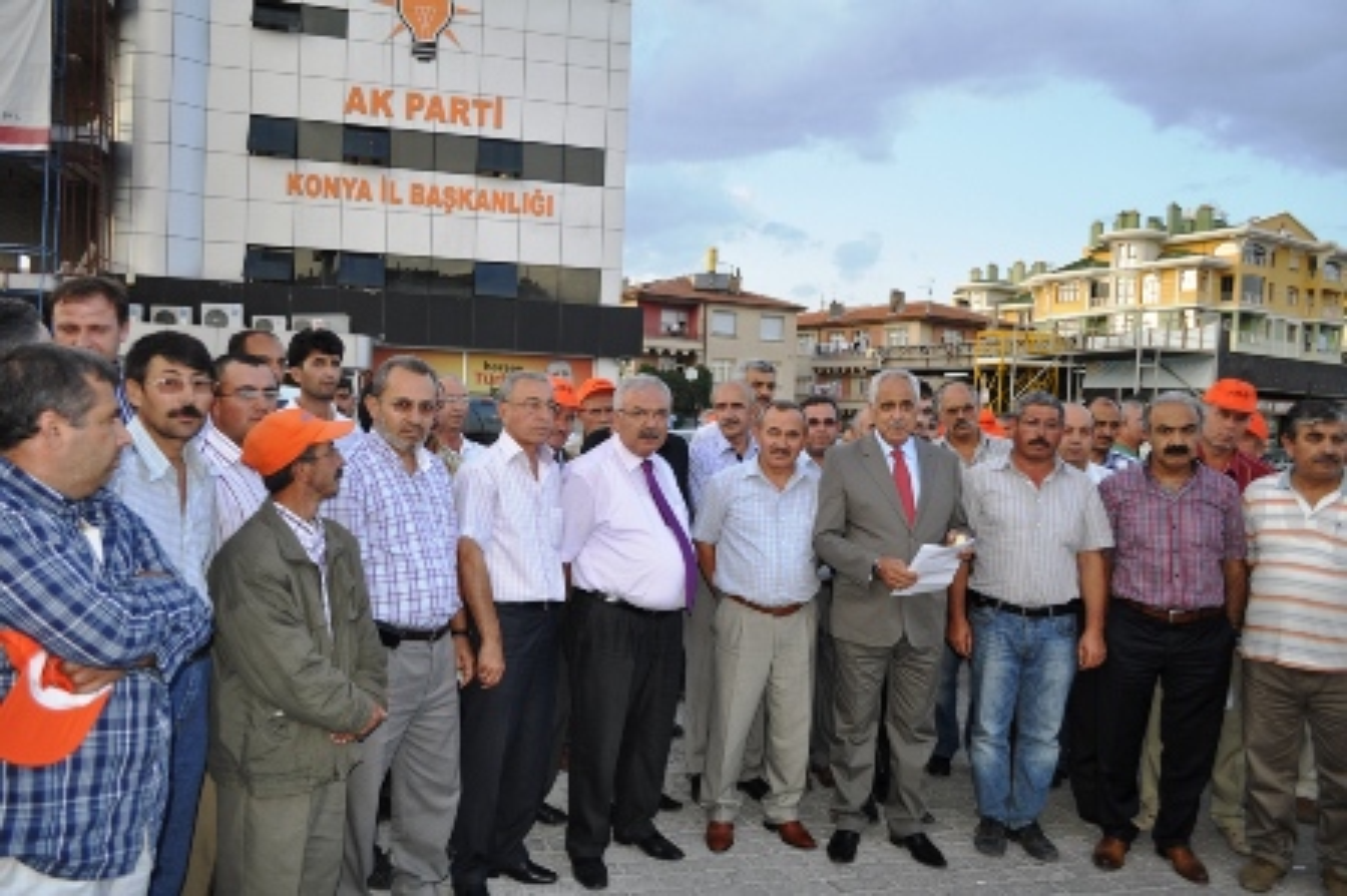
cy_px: 448
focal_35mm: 27
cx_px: 674
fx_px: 1009
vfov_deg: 47.9
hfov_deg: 67.4
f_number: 3.5
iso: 220
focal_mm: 18
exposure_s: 1/200
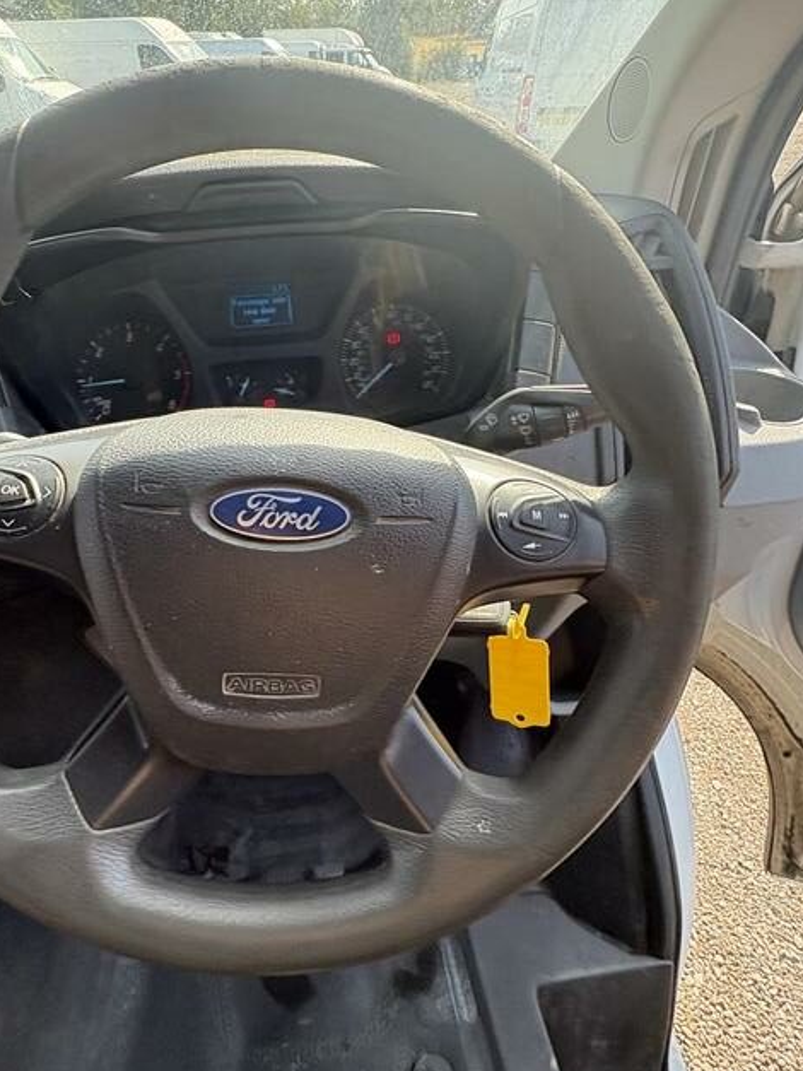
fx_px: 619
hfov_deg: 65.3
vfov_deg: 81.7
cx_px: 318
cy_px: 516
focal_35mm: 20
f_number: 2.2
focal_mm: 2.22
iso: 125
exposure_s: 1/139
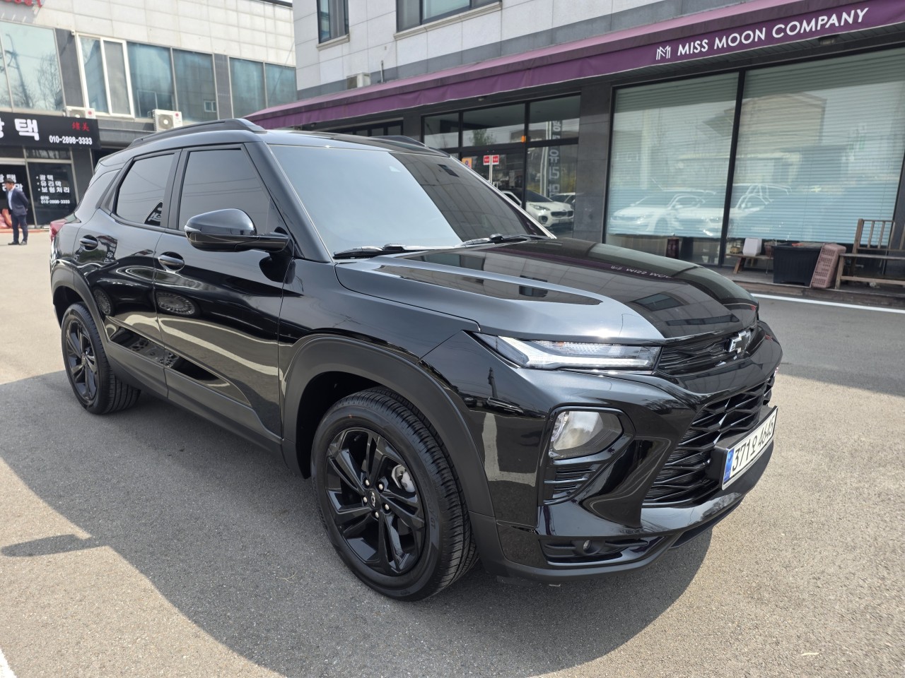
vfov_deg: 58.9
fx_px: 601
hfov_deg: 73.9
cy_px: 339
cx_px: 452
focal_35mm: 23
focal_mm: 6.25
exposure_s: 1/1814
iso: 80
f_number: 1.7
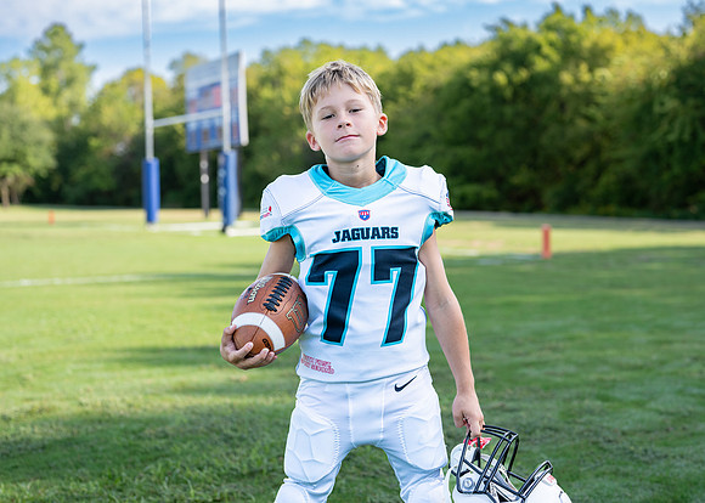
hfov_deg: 33.7
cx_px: 377
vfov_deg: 24.4
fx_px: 1165
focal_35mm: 58
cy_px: 233
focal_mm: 50
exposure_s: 1/500
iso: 100
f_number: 2.8
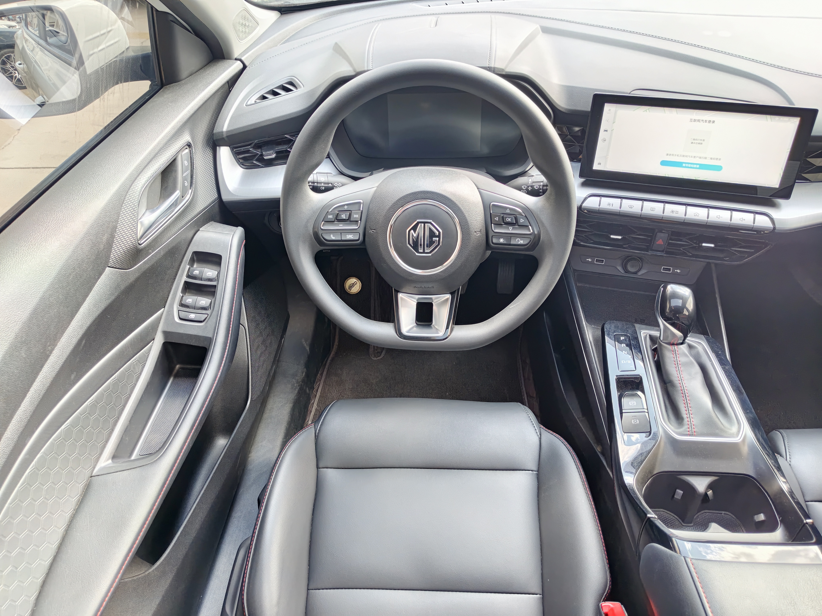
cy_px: 308
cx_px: 411
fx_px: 546
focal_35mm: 23
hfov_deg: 73.9
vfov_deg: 58.9
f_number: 1.88
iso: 1102
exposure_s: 1/100
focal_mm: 5.56
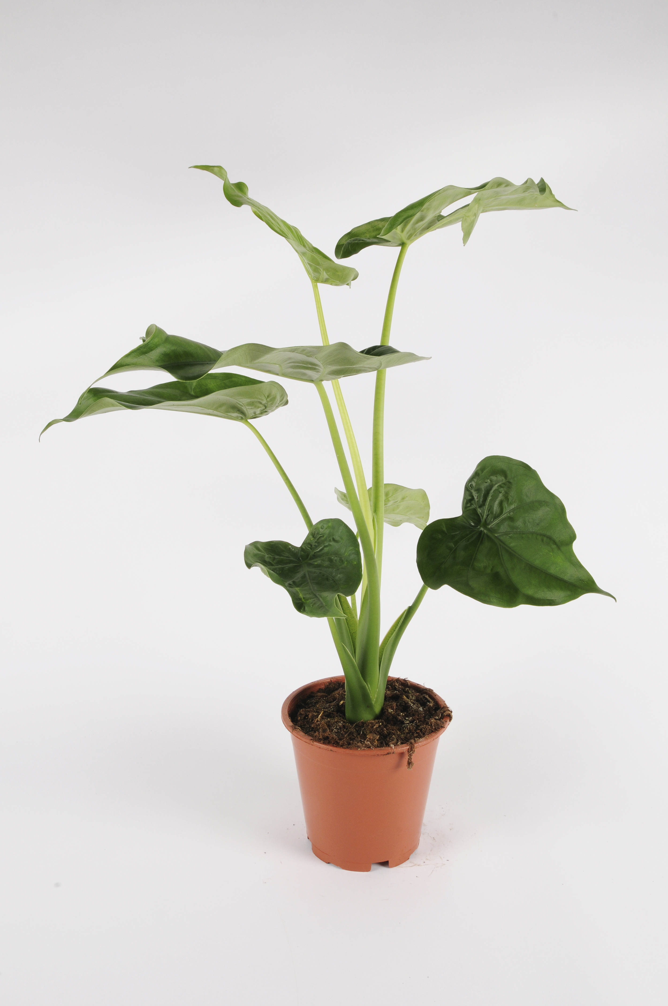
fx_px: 921
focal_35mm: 33
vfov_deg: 57.3
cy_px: 503
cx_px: 334
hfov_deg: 39.9
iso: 250
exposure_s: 1/125
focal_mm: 22
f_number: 18
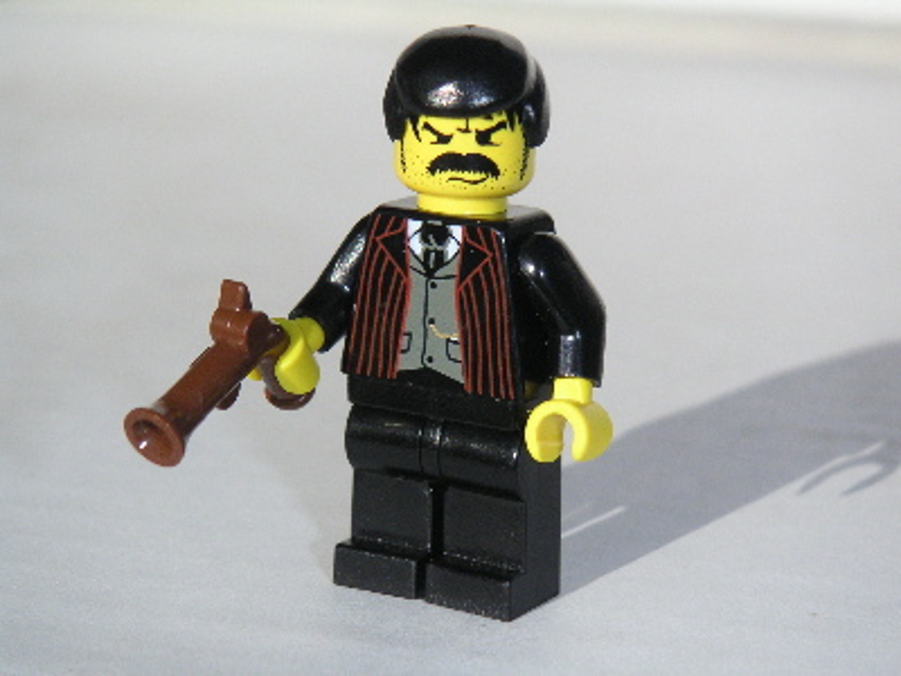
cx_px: 450
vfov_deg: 13.3
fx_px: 2889
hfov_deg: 17.7
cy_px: 338
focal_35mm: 111
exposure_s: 1/750
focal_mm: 17.1
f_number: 8
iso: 160
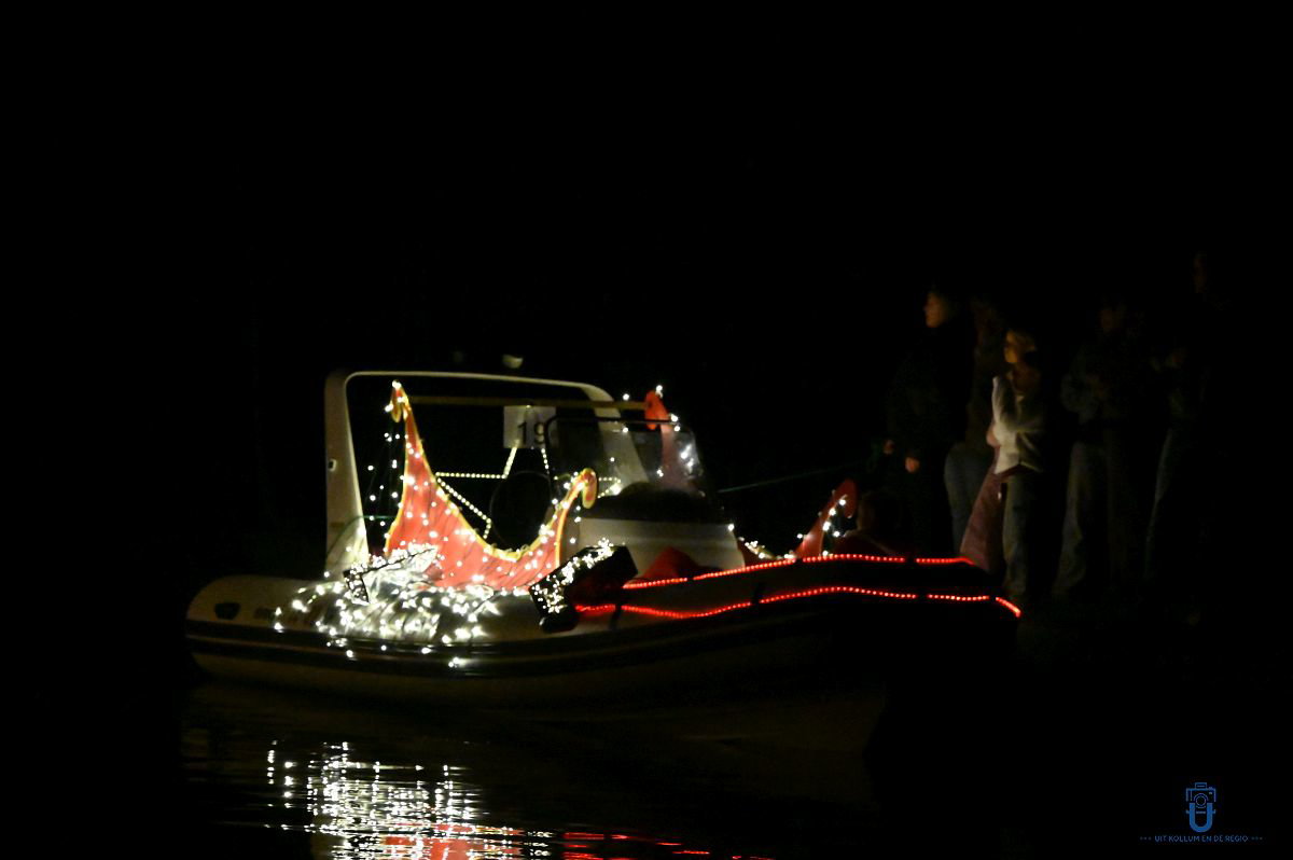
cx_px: 646
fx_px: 7177
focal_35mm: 200
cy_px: 430
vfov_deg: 6.9
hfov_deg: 10.3
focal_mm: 200
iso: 40000
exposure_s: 1/400
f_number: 6.3
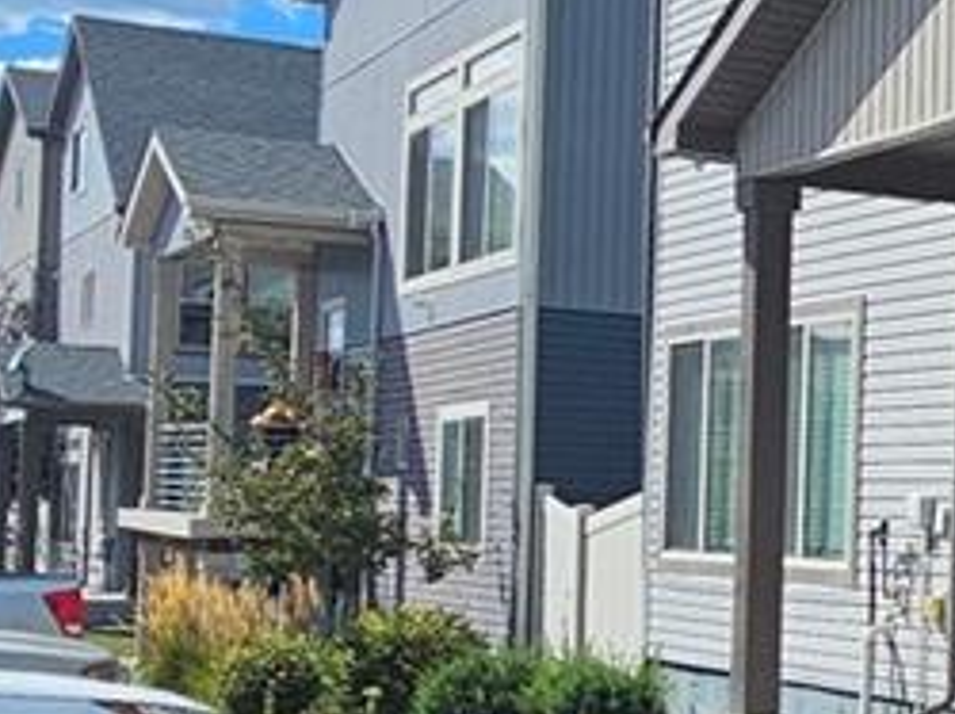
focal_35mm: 75
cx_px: 1555
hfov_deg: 20.8
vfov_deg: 19.6
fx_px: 2067
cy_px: 462
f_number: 2.2
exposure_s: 1/3194
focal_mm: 2.2
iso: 50
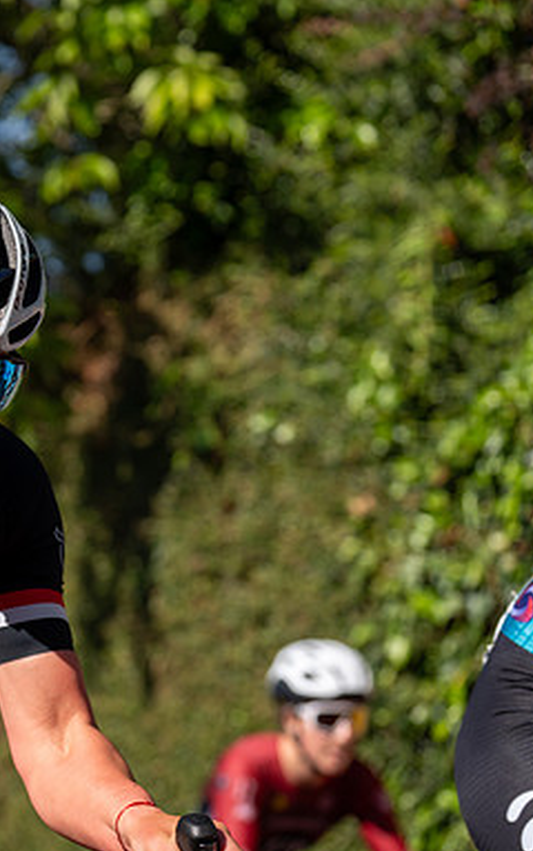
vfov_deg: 19.3
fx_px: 2505
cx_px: -87
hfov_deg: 11.9
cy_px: 426
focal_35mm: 108
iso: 100
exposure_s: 1/1000
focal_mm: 70
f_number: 3.5
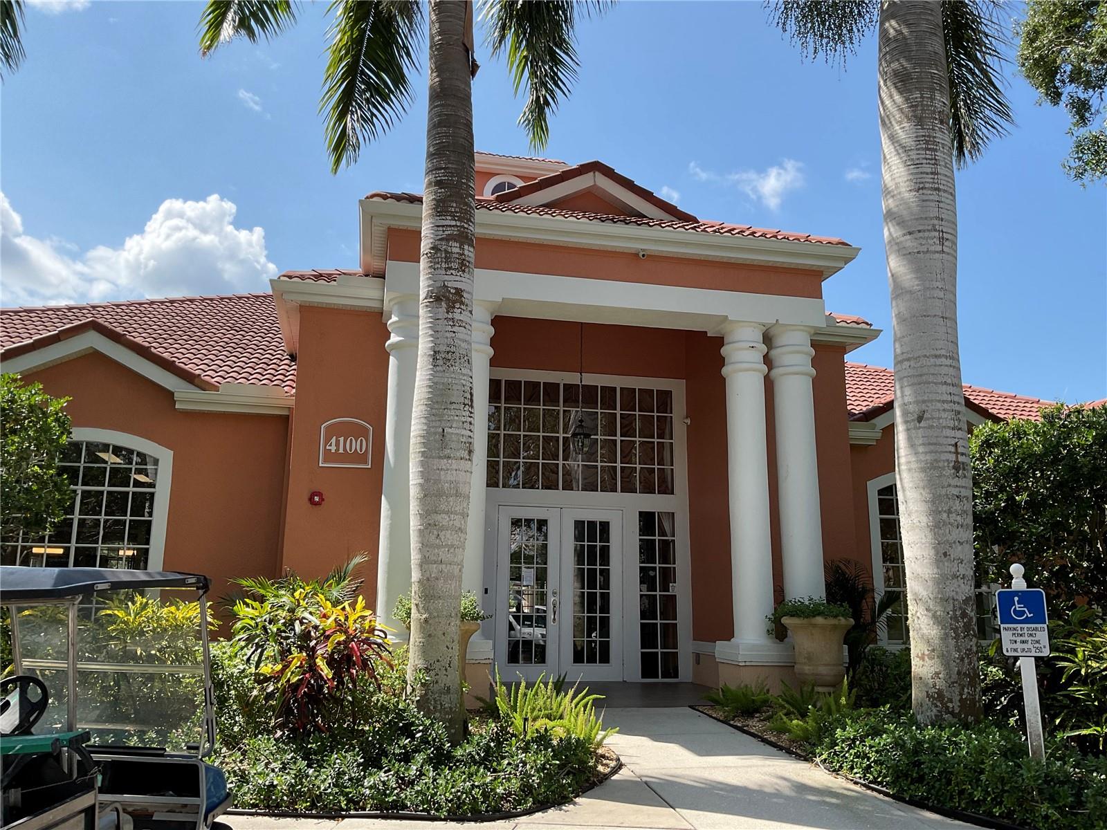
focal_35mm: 29
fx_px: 927
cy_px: 415
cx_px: 554
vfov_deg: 48.2
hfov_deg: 61.7
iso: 16
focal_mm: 3
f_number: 1.8
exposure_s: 1/1195
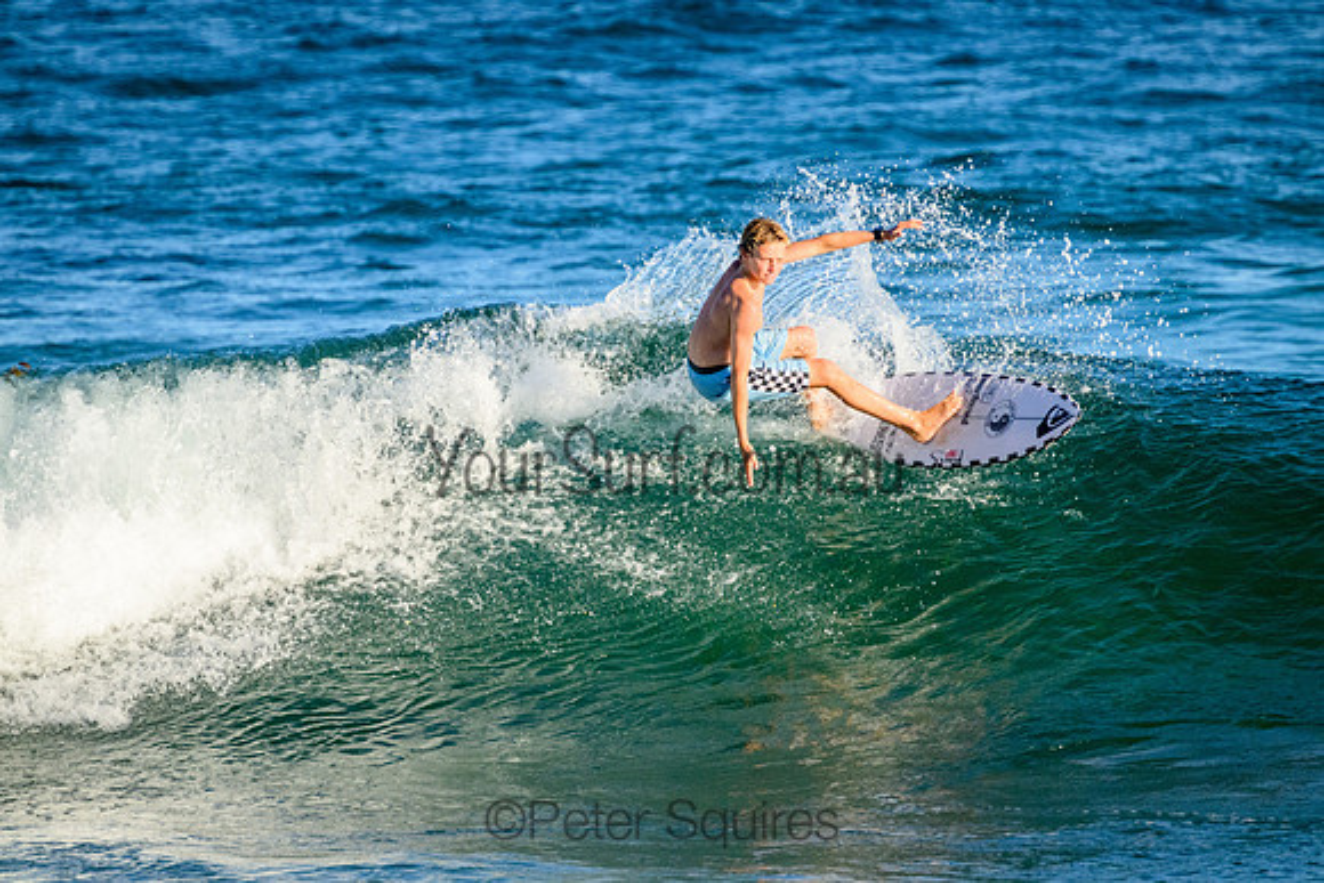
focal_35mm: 800
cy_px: 442
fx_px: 29428
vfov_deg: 1.7
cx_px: 662
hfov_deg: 2.6
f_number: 11
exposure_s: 1/2000
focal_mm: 800
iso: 2000
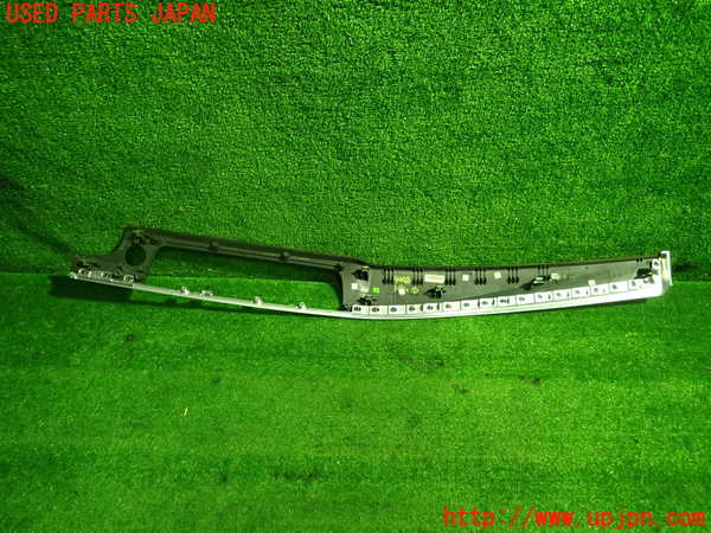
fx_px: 513
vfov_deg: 54.9
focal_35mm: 25
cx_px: 356
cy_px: 266
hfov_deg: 69.4
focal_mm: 4.5
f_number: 2
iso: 250
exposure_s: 1/30
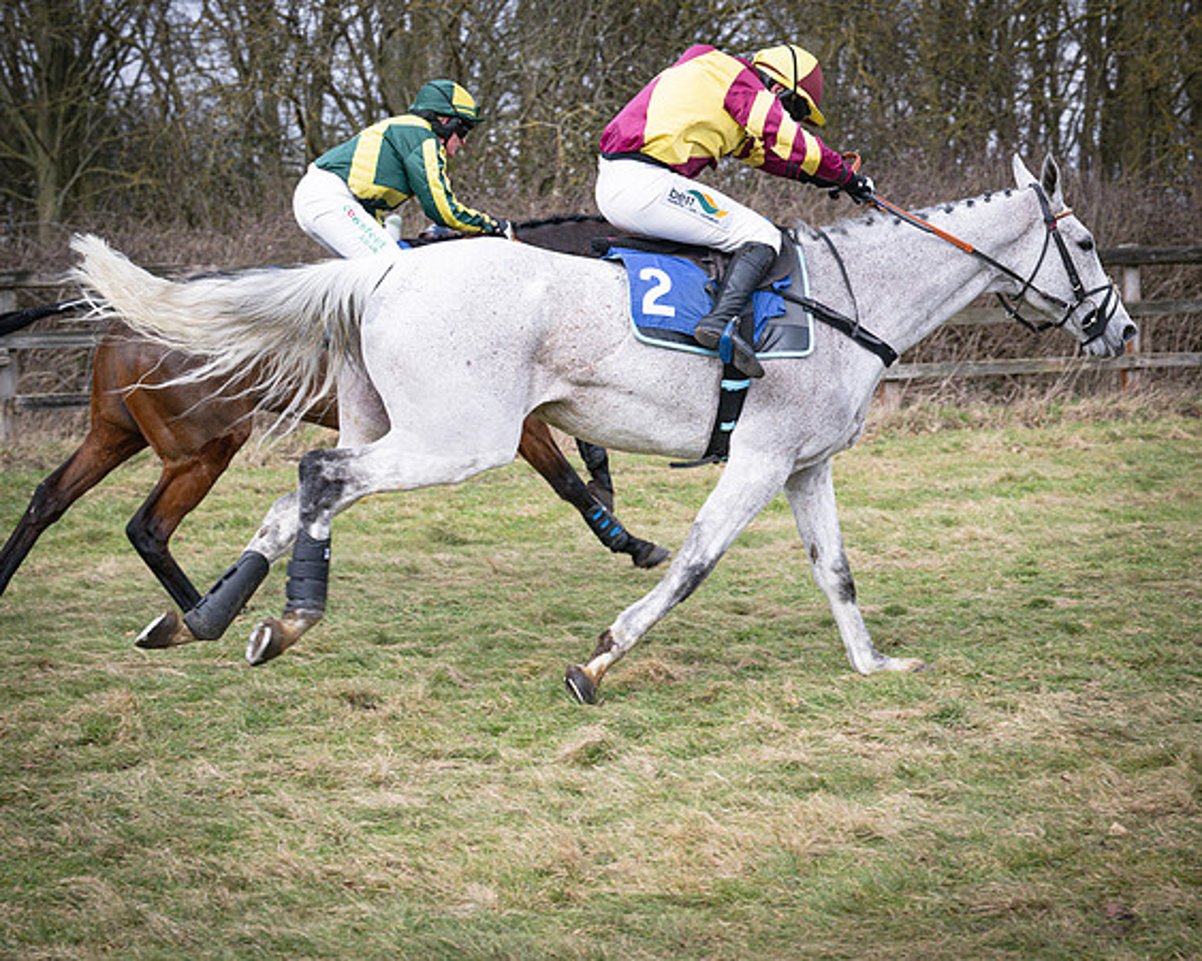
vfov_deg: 18.0
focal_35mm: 85
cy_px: 479
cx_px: 579
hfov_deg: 22.4
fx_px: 3036
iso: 400
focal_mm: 70
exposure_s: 1/1000
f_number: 5
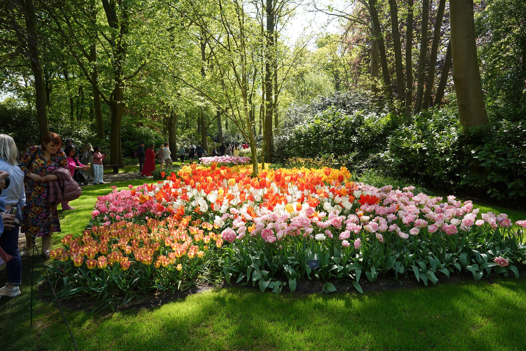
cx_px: 263
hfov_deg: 73.7
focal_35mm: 24
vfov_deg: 53.1
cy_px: 176
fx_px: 351
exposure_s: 1/100
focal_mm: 24
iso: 100
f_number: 7.1
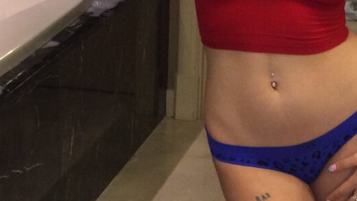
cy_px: 129
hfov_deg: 17.9
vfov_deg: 10.2
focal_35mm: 119
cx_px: 241
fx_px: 1127
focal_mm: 4.12
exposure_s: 1/30
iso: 125
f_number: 2.2
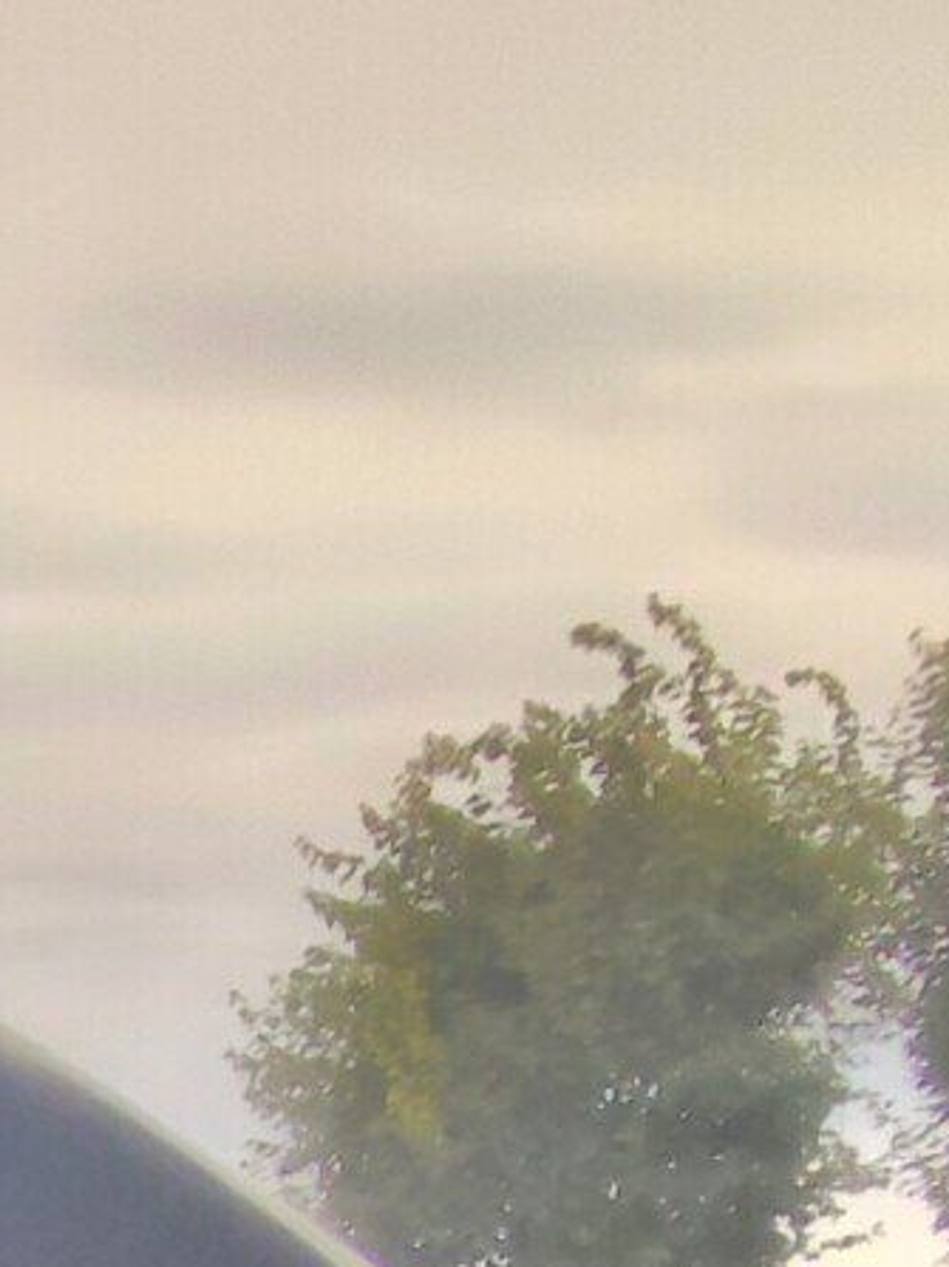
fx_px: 3401
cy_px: 2971
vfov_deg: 14.5
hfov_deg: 13.2
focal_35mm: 93
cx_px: -1074
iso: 50
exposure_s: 1/301
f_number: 2.2
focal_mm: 1.65
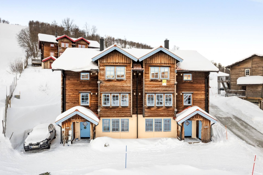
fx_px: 161
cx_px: 132
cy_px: 88
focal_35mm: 22
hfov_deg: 78.6
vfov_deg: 57.2
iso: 100
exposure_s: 1/730
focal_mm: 8.38
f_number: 2.8
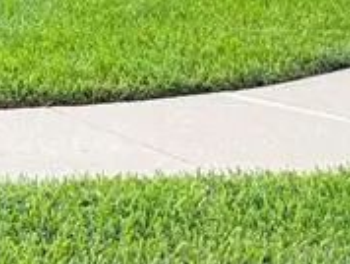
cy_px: -225
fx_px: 1397
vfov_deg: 10.1
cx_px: -586
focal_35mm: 138
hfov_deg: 11.1
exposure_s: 1/192
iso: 100
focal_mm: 6.76
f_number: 1.78
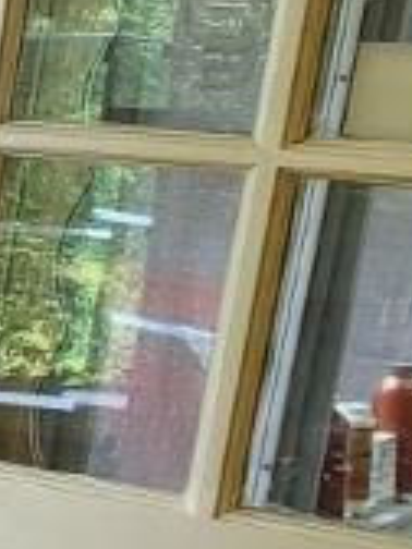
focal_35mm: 116
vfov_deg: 17.0
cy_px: 306
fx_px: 1841
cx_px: -1481
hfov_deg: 7.0
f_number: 2.2
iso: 80
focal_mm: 2.2
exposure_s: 1/60
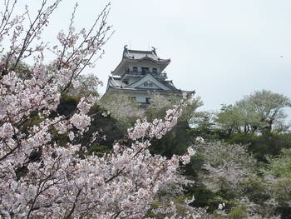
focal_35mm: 131
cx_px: 146
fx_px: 1102
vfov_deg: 11.3
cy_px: 110
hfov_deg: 15.0
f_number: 5.6
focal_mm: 11.9
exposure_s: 1/640
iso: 125
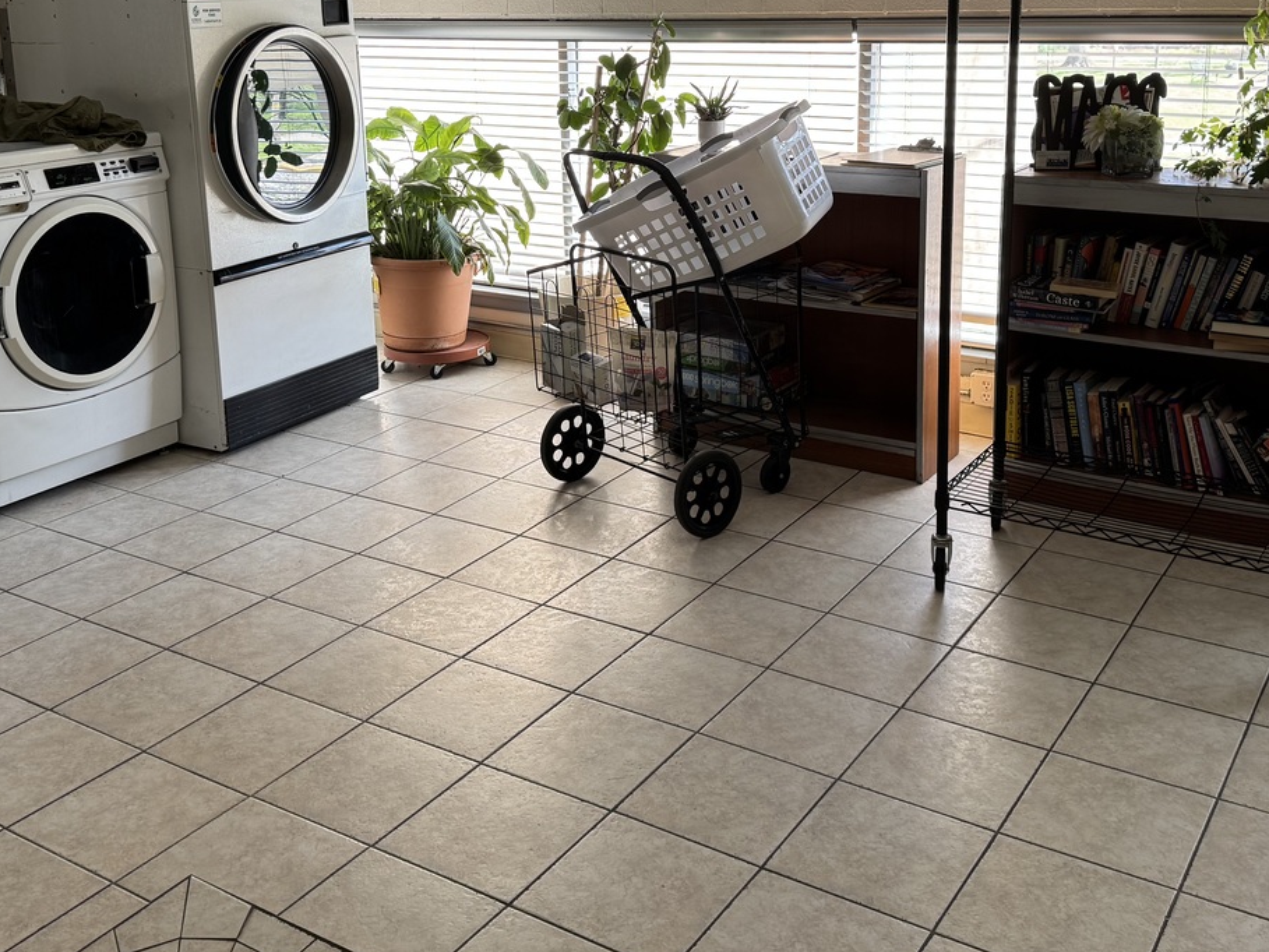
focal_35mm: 38
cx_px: 621
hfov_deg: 49.0
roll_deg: +1.5
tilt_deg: -12.6
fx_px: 1393
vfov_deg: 36.9
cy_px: 244
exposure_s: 1/121
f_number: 1.78
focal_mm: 6.76
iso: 125
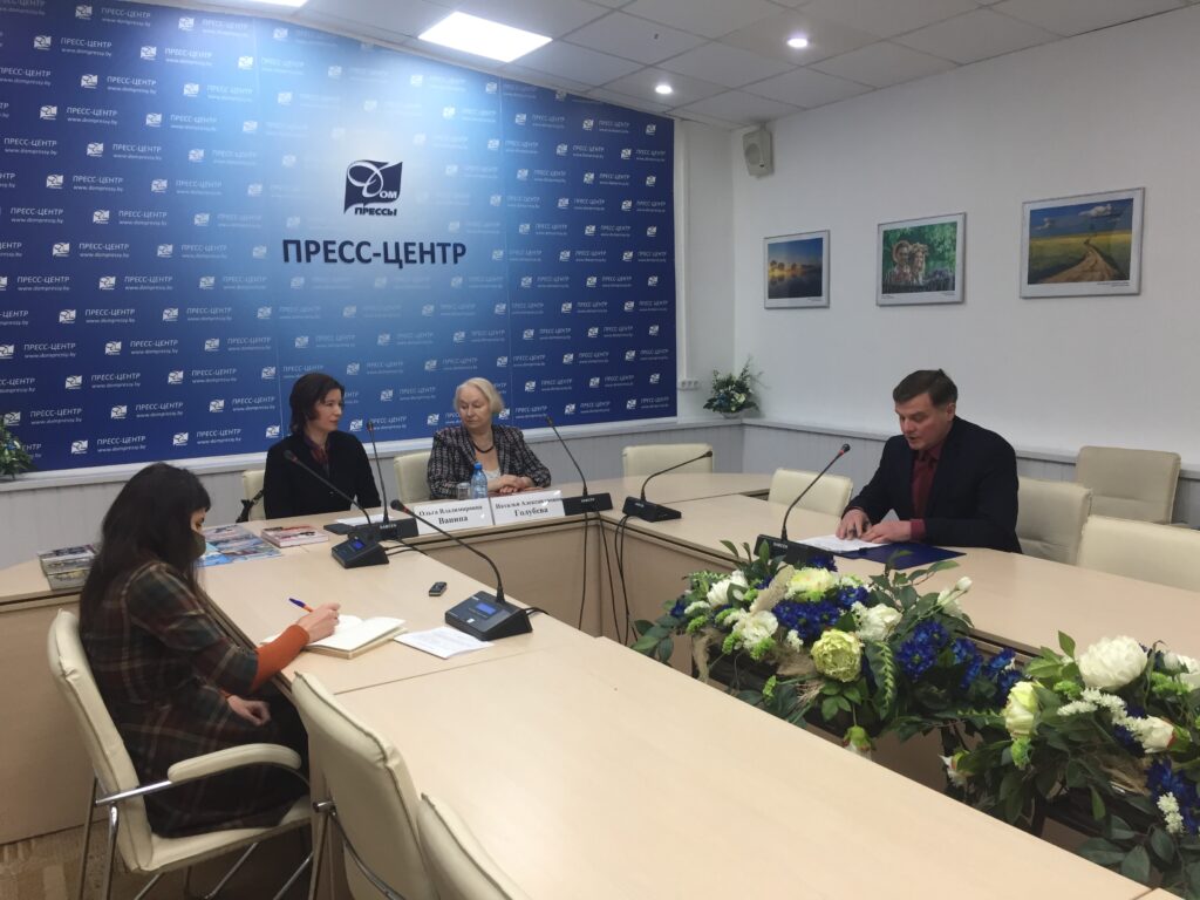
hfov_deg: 61.7
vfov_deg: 48.2
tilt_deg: -8.2
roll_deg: +0.9
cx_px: 600
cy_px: 450
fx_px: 1005
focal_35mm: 29
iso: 32
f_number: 2.2
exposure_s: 1/33
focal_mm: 4.15
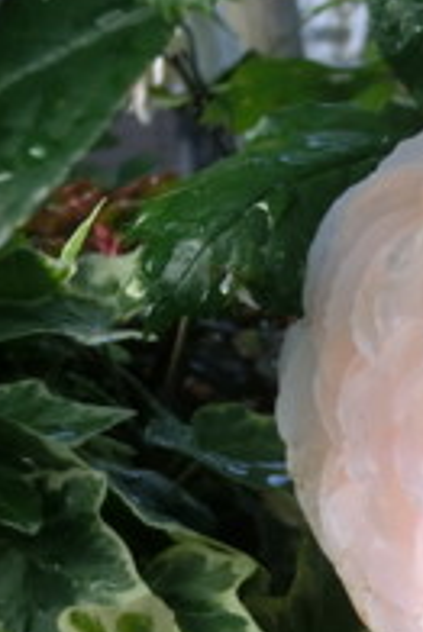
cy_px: 439
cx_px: 633
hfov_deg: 14.4
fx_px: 1566
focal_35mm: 89
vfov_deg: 22.7
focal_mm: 7.38
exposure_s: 1/250
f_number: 4
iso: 80
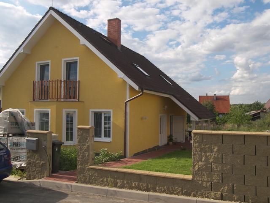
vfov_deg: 44.2
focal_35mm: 32
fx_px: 250
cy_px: 102
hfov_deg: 56.8
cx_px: 135
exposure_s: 1/320
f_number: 3.2
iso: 50
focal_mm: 6.7
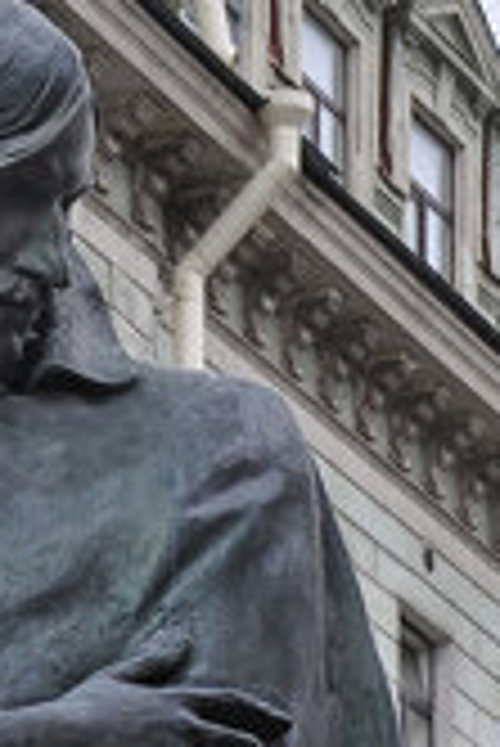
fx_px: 7214
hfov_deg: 4.0
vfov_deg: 5.8
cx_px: -47
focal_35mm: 347
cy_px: 1370
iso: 200
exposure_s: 1/125
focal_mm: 48
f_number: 5.6
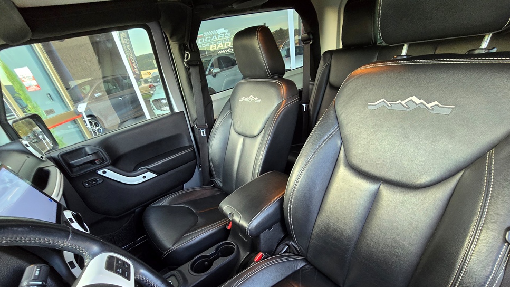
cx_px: 258
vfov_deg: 67.6
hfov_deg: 103.0
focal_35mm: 15
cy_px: 202
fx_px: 203
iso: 400
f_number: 2.2
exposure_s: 1/60
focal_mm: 2.2
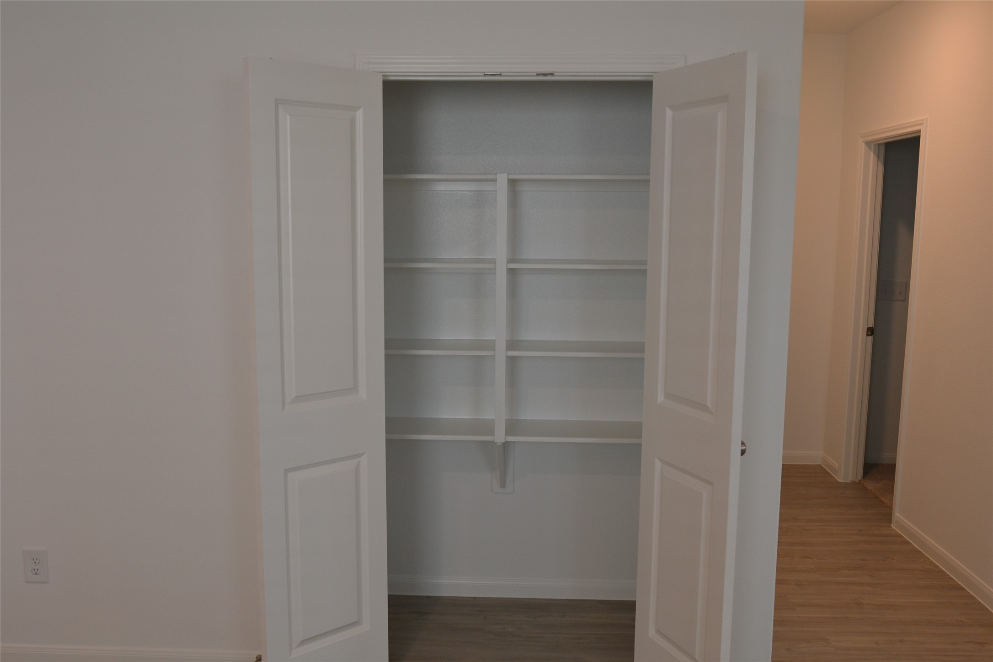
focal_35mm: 30
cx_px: 496
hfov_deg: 61.9
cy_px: 331
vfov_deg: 43.6
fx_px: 827
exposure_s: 1/60
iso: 400
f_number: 4
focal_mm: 20
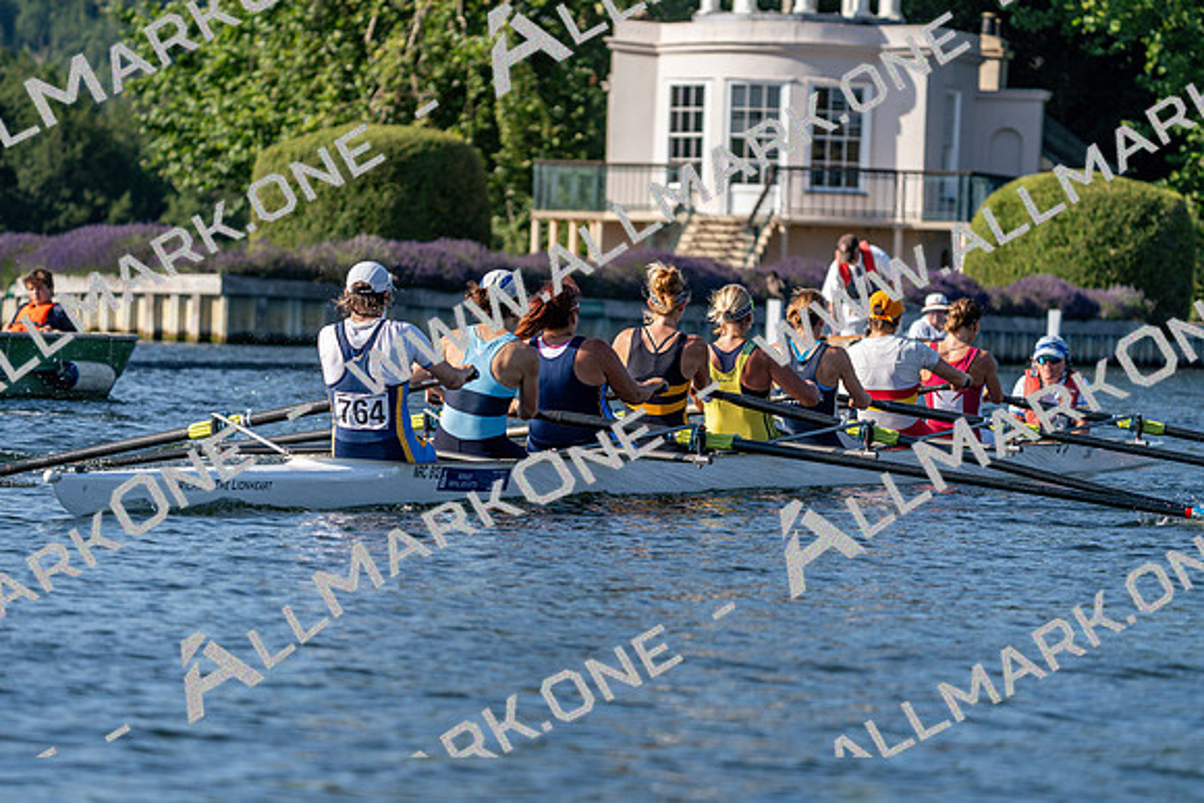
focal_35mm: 200
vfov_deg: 6.9
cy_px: 402
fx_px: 6690
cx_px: 602
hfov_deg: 10.3
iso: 250
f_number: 5.6
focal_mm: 200
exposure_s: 1/1600
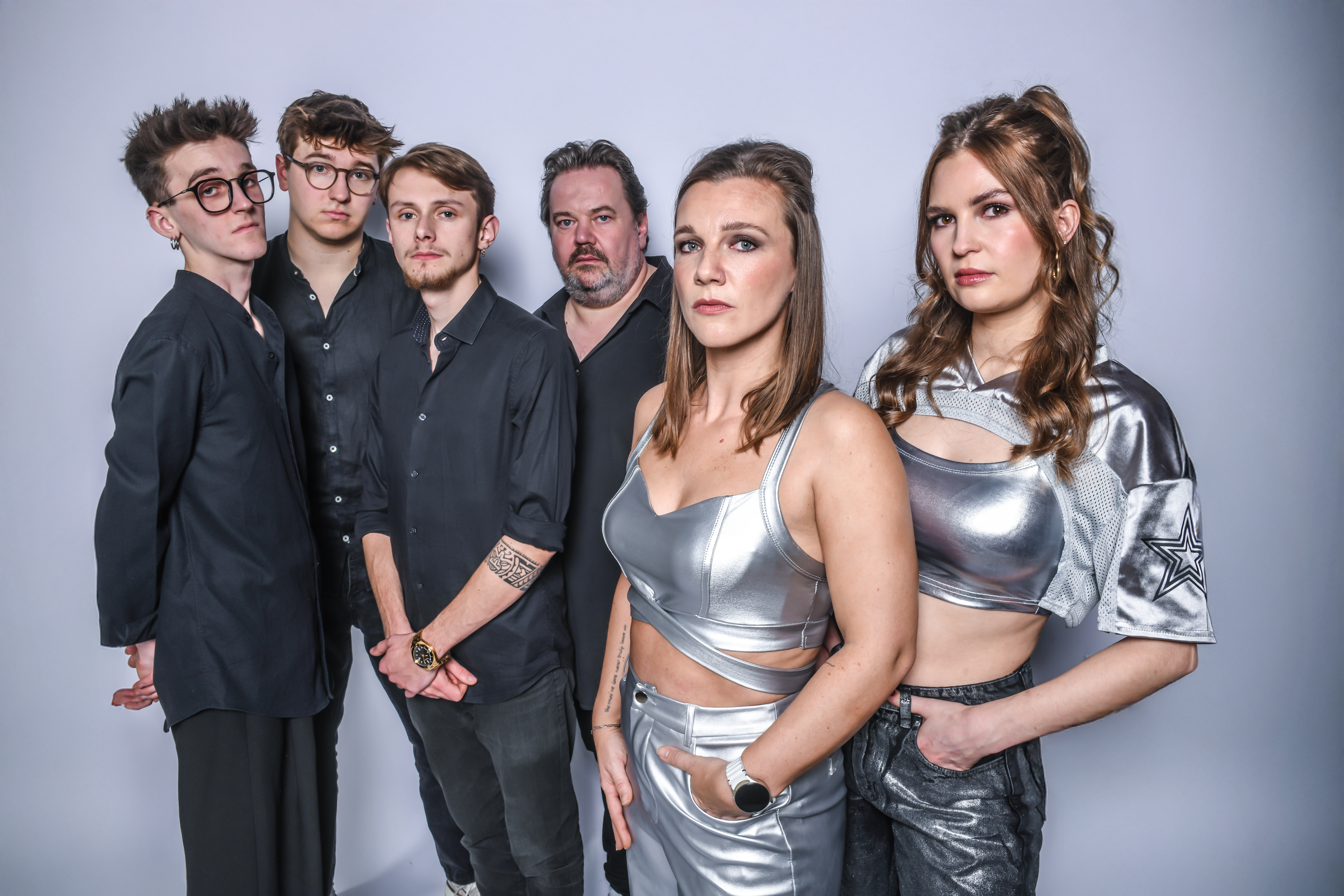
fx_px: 1083
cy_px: 448
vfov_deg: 45.0
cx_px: 672
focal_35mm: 29
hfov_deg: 63.7
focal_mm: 29
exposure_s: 1/125
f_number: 13
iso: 160
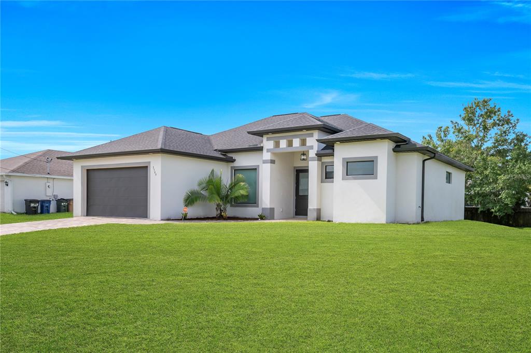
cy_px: 176
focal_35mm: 30
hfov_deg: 61.9
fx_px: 442
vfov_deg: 43.6
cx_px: 266
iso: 100
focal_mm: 20
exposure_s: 1/250
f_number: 8
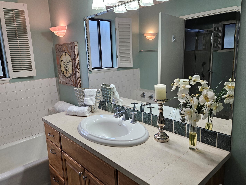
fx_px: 185
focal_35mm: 26
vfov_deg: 53.1
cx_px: 122
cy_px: 92
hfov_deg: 67.3
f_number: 1.8
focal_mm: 5.4
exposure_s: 1/120
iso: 125
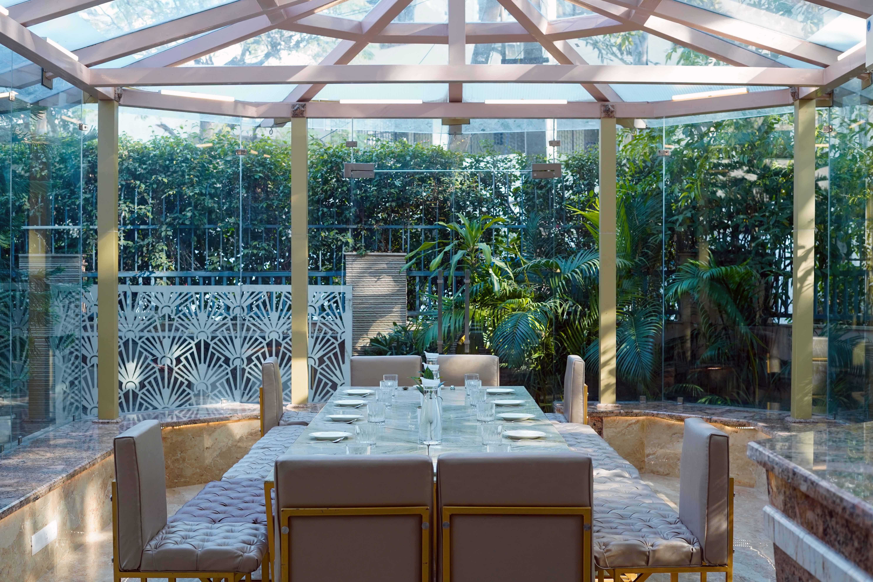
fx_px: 1212
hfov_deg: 39.6
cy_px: 291
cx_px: 436
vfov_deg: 27.0
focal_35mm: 50
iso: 320
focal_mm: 50
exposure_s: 1/100
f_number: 5
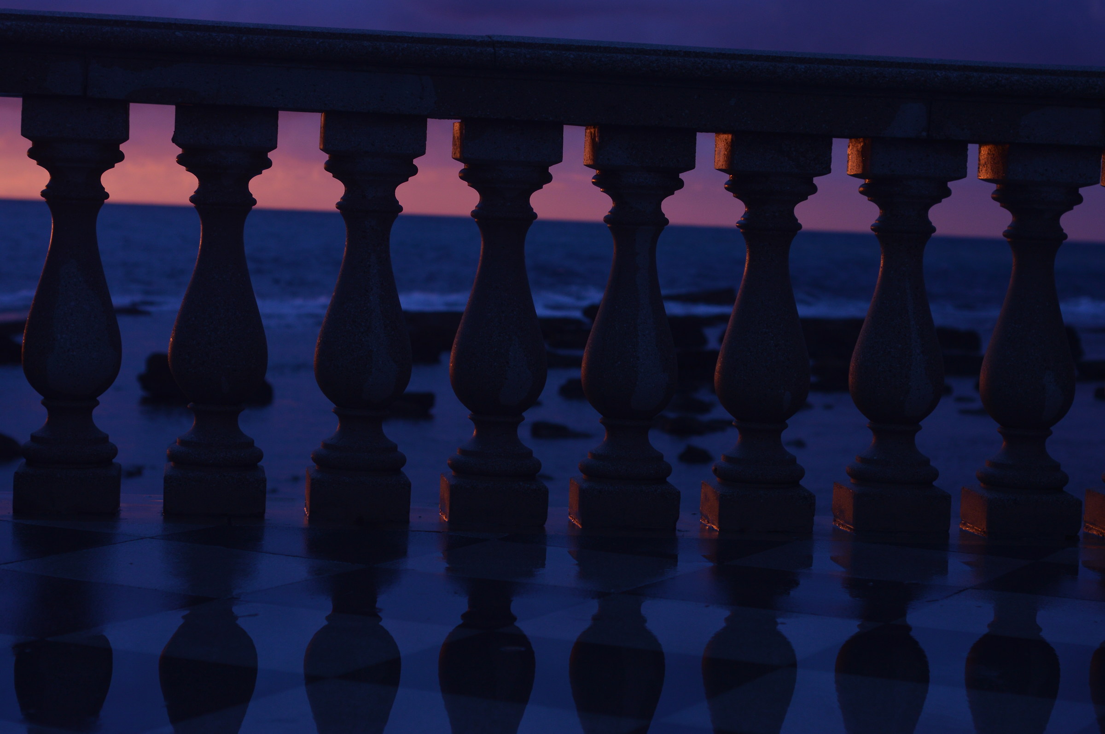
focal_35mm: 75
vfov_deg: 18.1
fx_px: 2300
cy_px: 367
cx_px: 552
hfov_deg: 27.0
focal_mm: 50
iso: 200
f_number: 4
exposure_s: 1/400
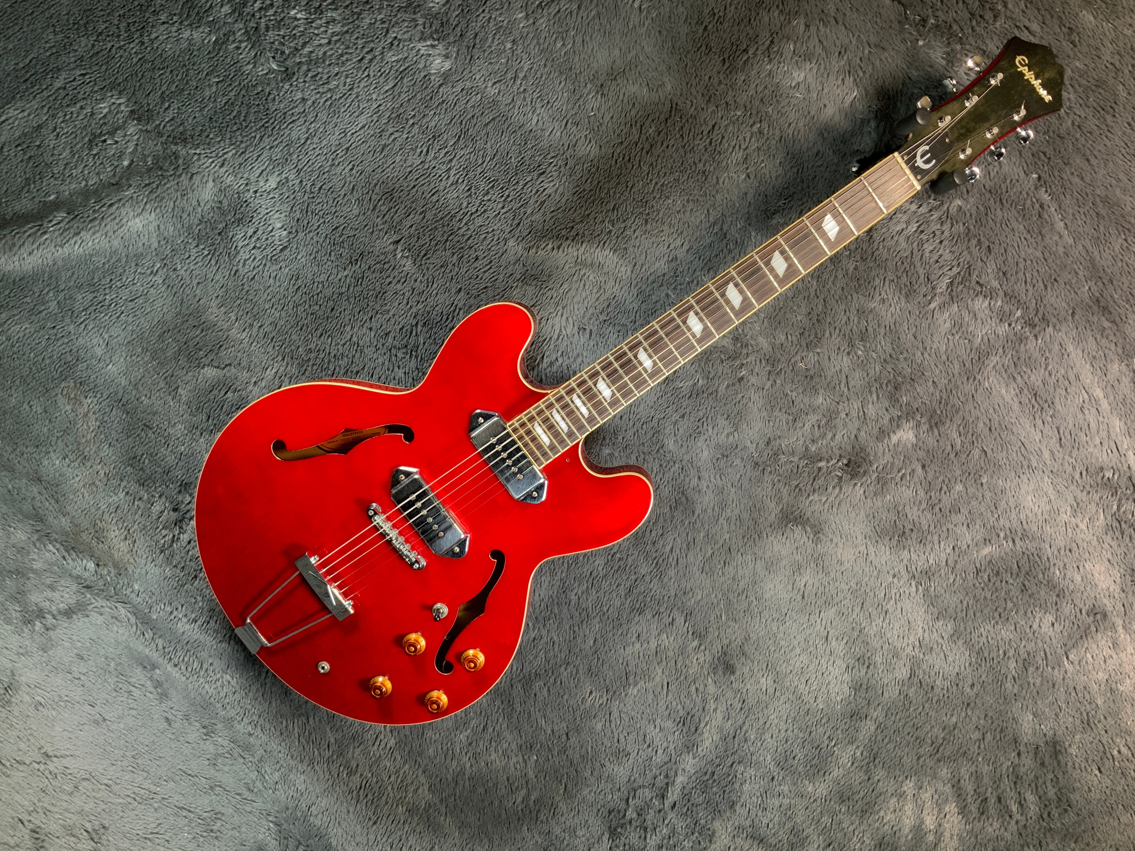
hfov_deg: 61.7
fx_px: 951
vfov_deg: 48.2
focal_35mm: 29
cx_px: 568
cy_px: 426
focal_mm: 3
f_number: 1.8
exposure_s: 1/104
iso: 64
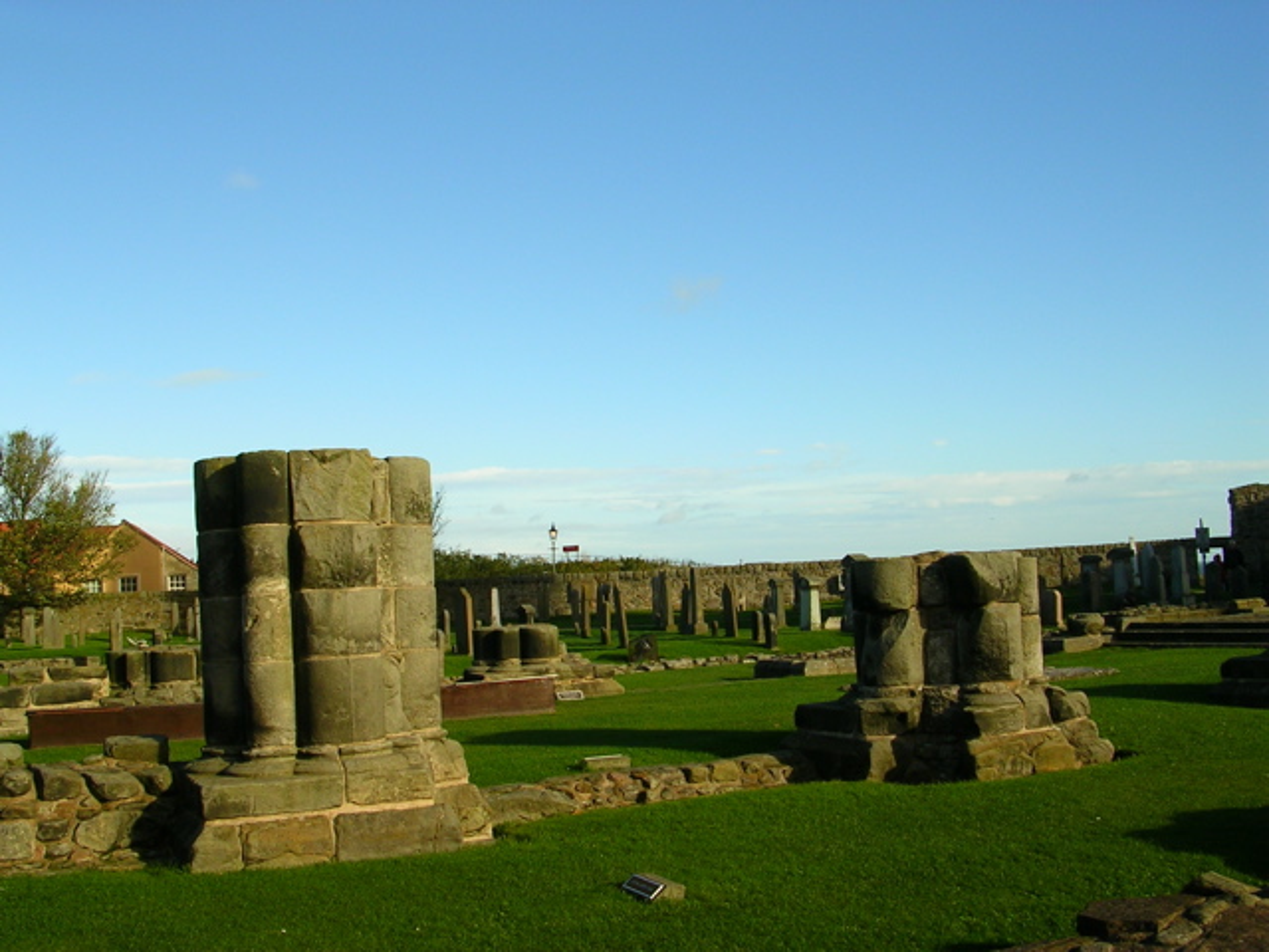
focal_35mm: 38
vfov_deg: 37.7
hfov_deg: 49.0
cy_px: 476
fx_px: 1393
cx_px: 634
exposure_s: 1/222
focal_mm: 5.8
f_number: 5.6
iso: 50
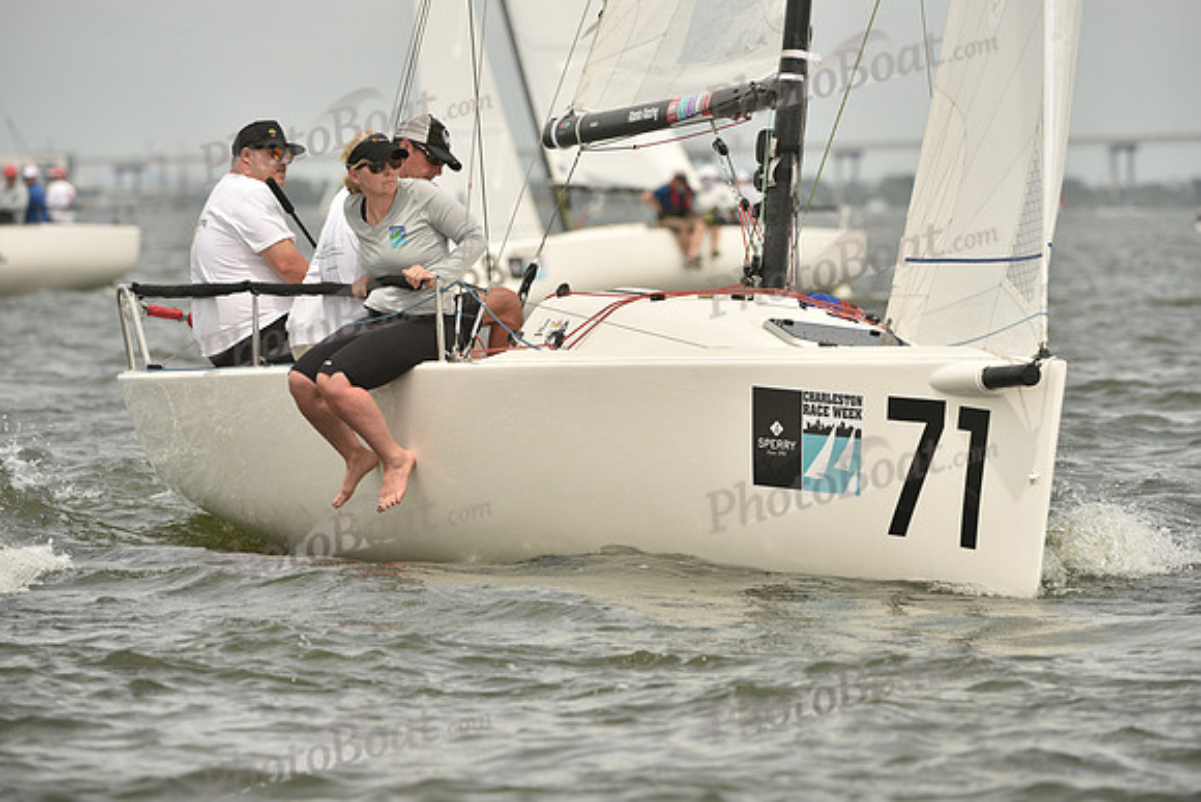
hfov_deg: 6.2
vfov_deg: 4.2
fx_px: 11011
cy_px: 401
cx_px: 600
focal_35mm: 330
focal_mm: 330
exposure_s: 1/1250
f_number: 7.1
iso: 320
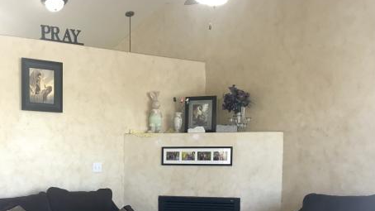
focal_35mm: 43
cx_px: 118
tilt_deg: -5.8
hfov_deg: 46.5
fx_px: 427
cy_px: 189
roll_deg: +0.2
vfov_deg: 26.7
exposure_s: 1/40
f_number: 1.8
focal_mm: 3.99
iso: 20
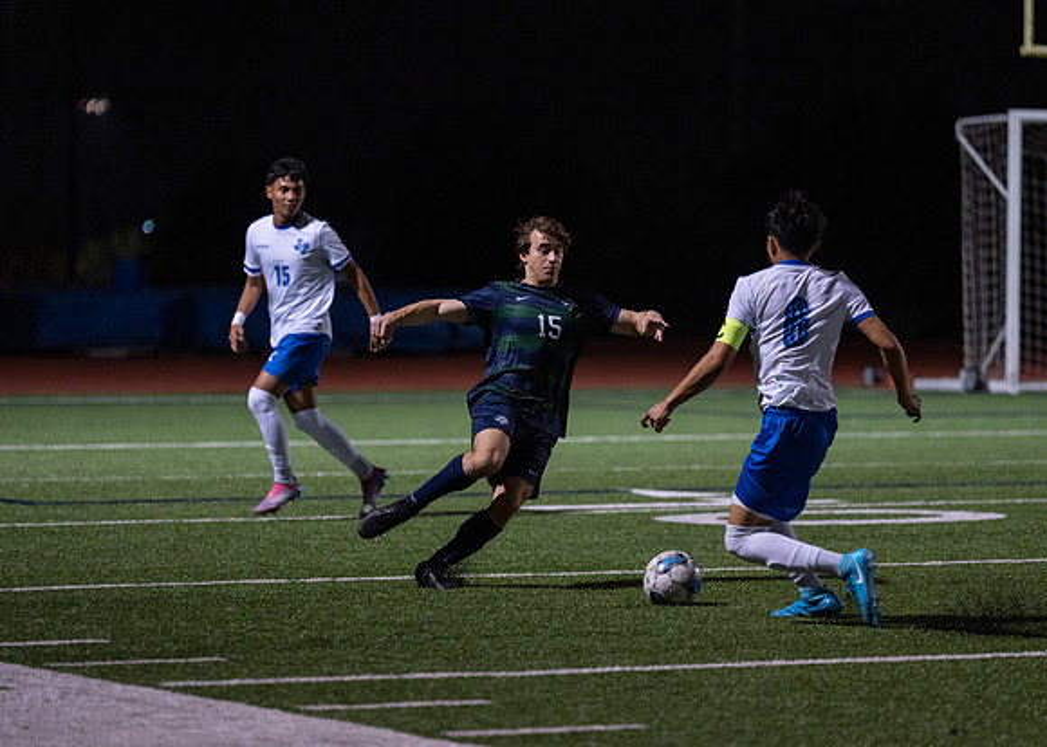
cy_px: 374
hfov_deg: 10.8
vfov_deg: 7.7
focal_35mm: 187
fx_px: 5545
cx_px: 524
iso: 2500
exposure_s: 1/1250
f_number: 2.8
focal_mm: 178
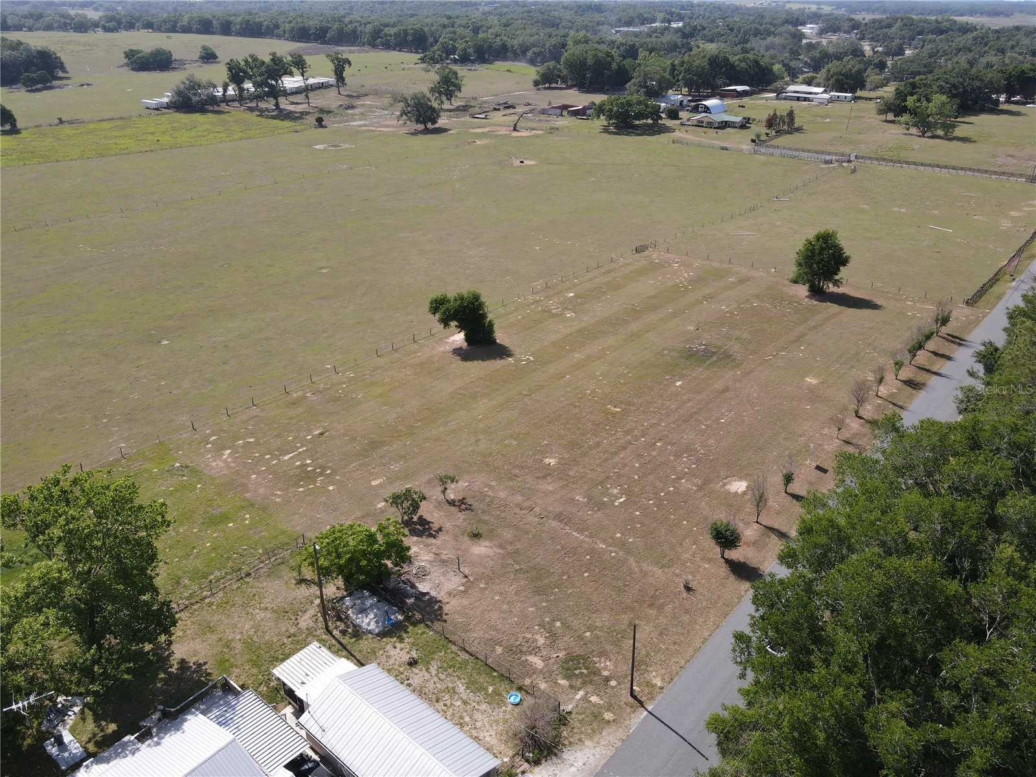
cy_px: 388
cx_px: 518
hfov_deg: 71.6
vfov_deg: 56.8
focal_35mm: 24
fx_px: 718
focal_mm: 4.5
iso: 100
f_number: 2.8
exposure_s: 1/500
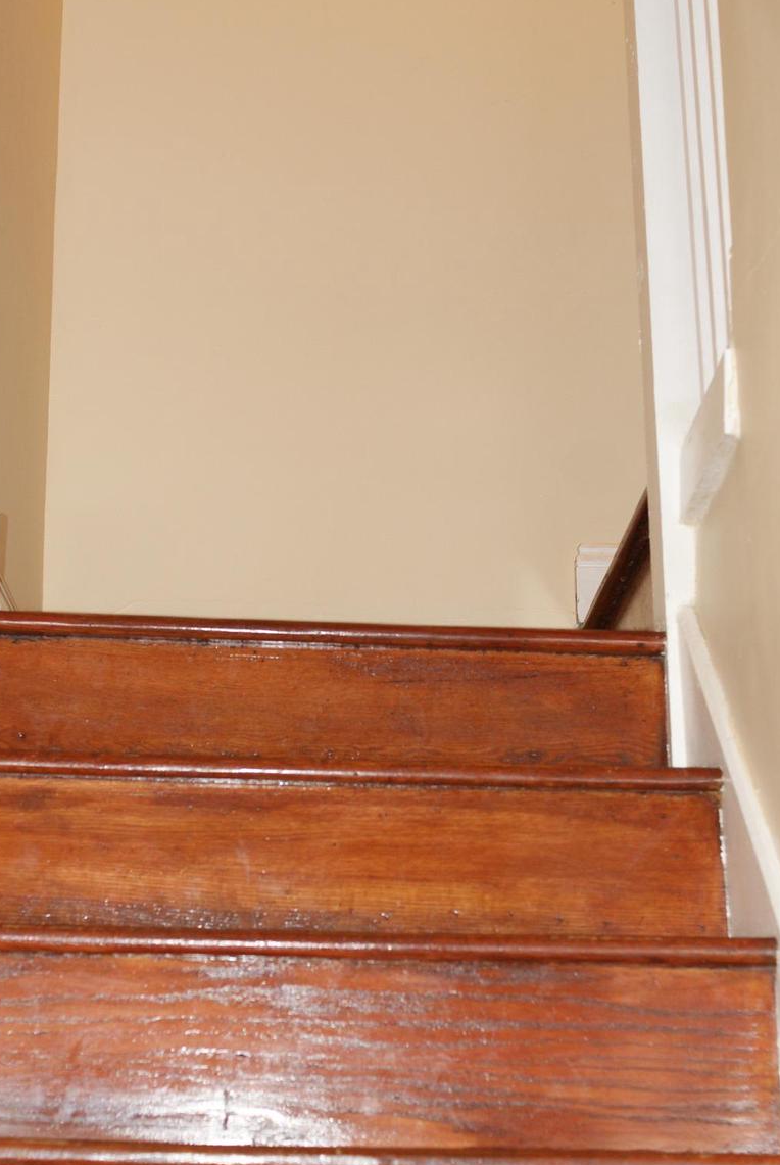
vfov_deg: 28.5
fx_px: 2290
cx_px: 379
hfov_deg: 19.3
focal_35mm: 71
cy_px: 664
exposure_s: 1/60
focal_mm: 35
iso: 400
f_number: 4
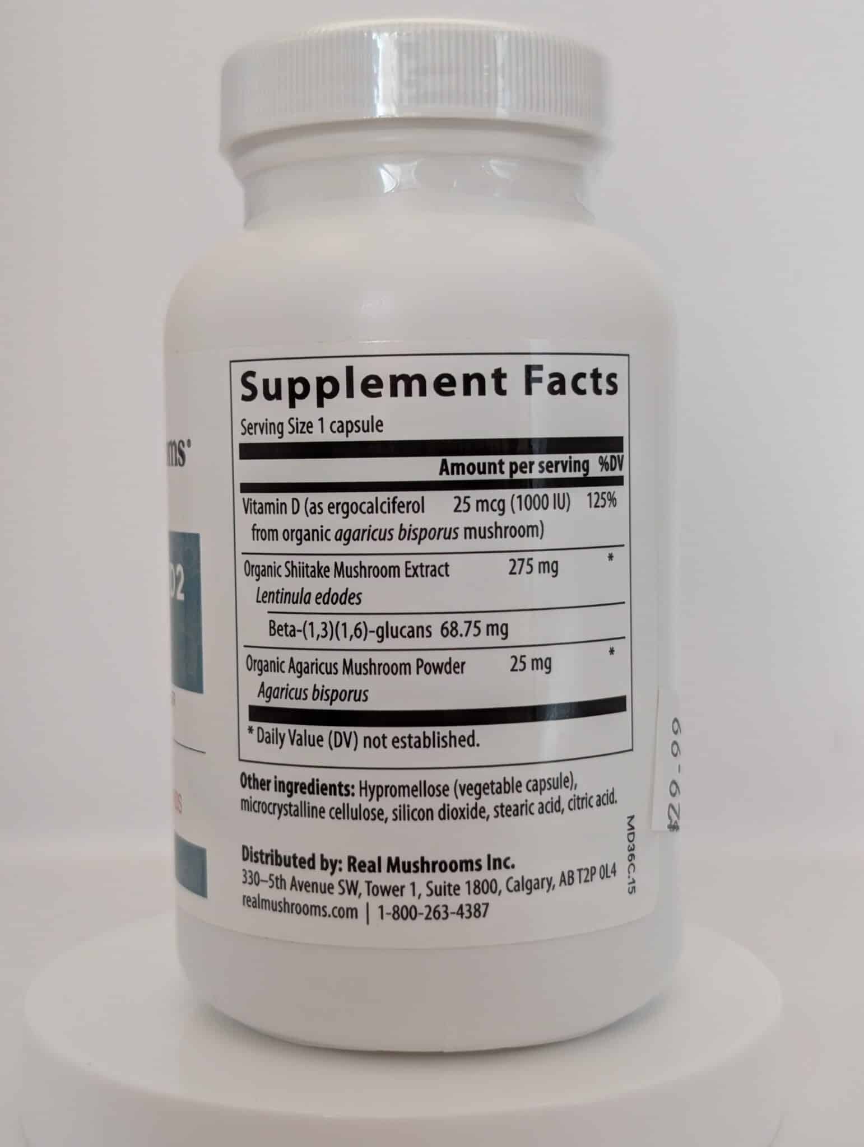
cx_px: 432
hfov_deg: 29.7
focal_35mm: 49
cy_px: 574
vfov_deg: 38.9
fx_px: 1627
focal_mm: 6.9
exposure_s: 1/170
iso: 231
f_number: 1.68
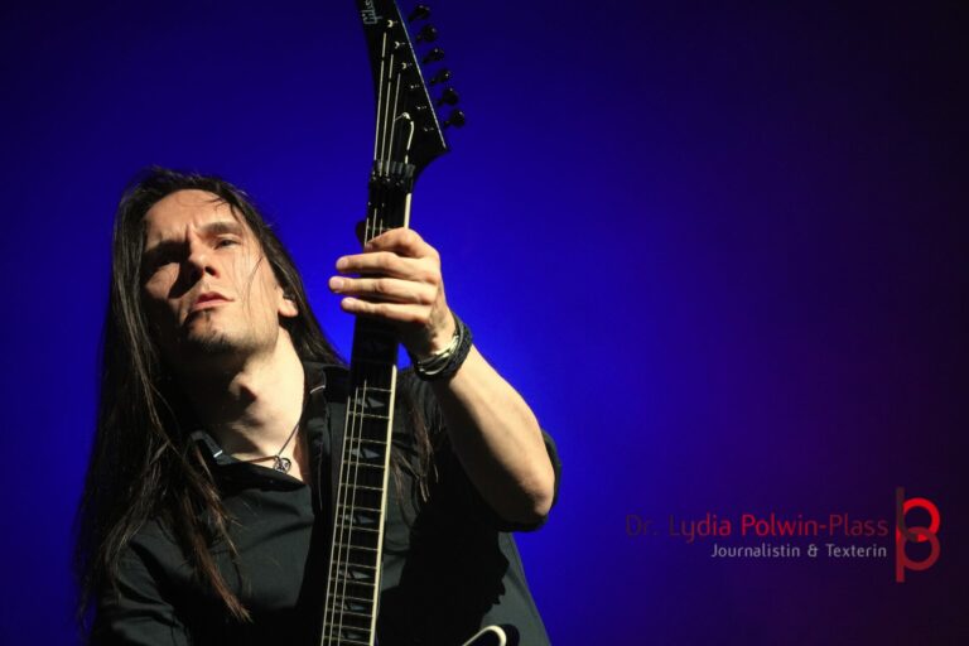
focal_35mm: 159
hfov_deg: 12.9
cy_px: 323
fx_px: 4279
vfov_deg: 8.6
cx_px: 484
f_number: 5.6
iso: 2500
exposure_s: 1/200
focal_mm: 106
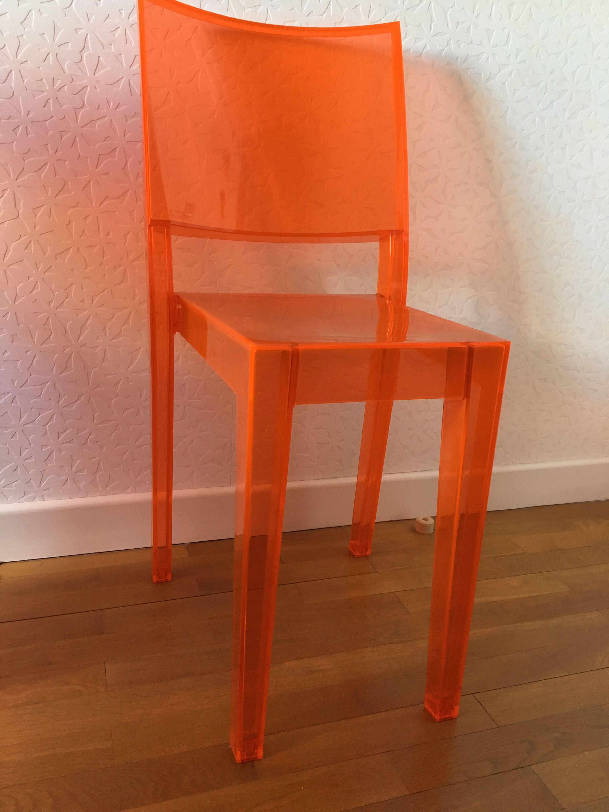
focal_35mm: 29
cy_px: 406
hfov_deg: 48.2
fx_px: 680
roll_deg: -3.6
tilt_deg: -14.2
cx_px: 304
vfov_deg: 61.7
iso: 125
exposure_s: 1/33
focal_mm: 4.15
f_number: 2.2
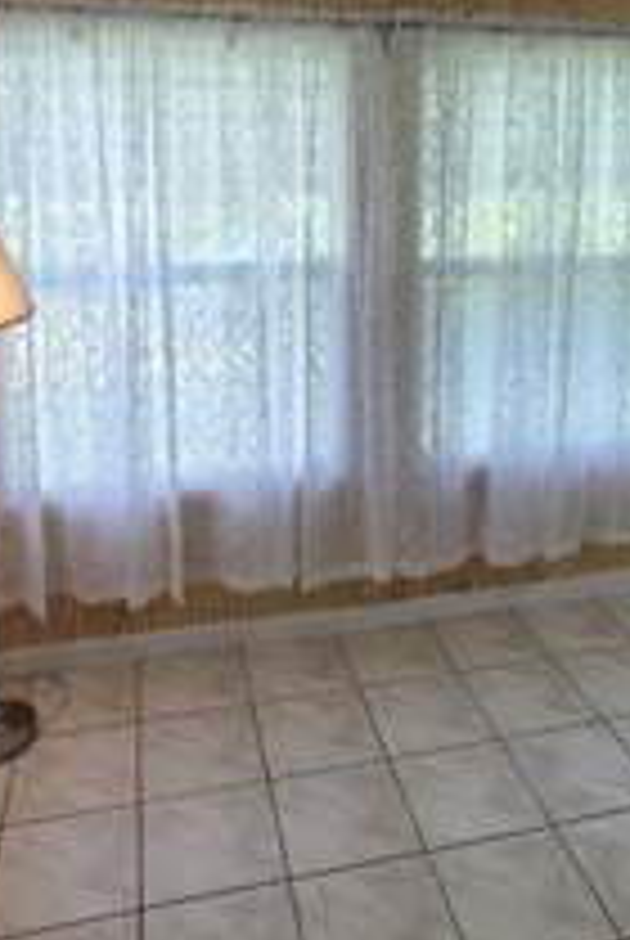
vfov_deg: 58.5
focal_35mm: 31
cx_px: 364
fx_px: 811
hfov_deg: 42.3
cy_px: 292
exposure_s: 1/120
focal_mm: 2.2
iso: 50
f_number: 1.9
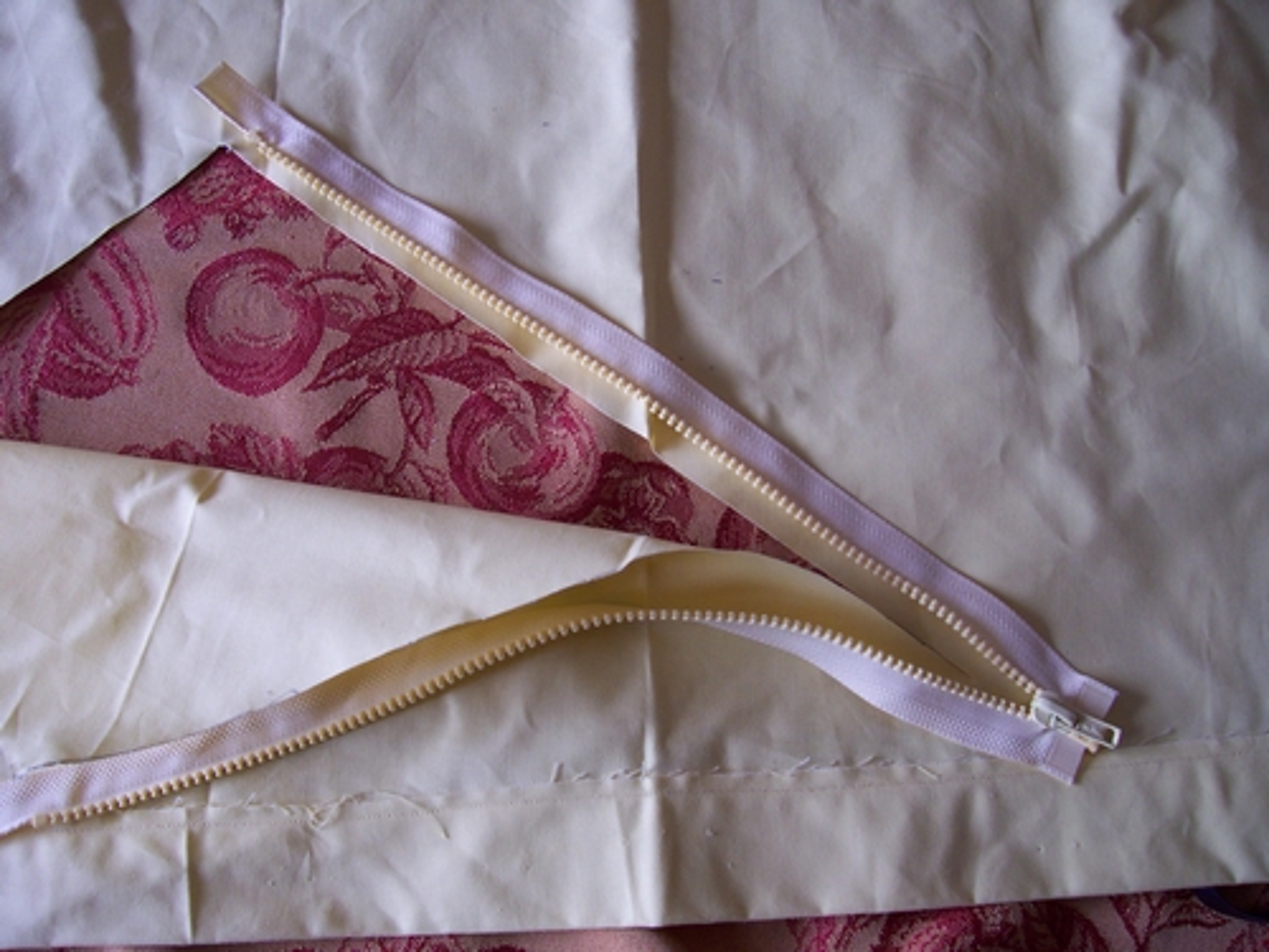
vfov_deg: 41.8
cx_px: 634
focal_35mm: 34
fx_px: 1246
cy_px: 476
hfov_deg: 54.0
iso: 80
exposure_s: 1/50.5
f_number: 2.7
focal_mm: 5.6
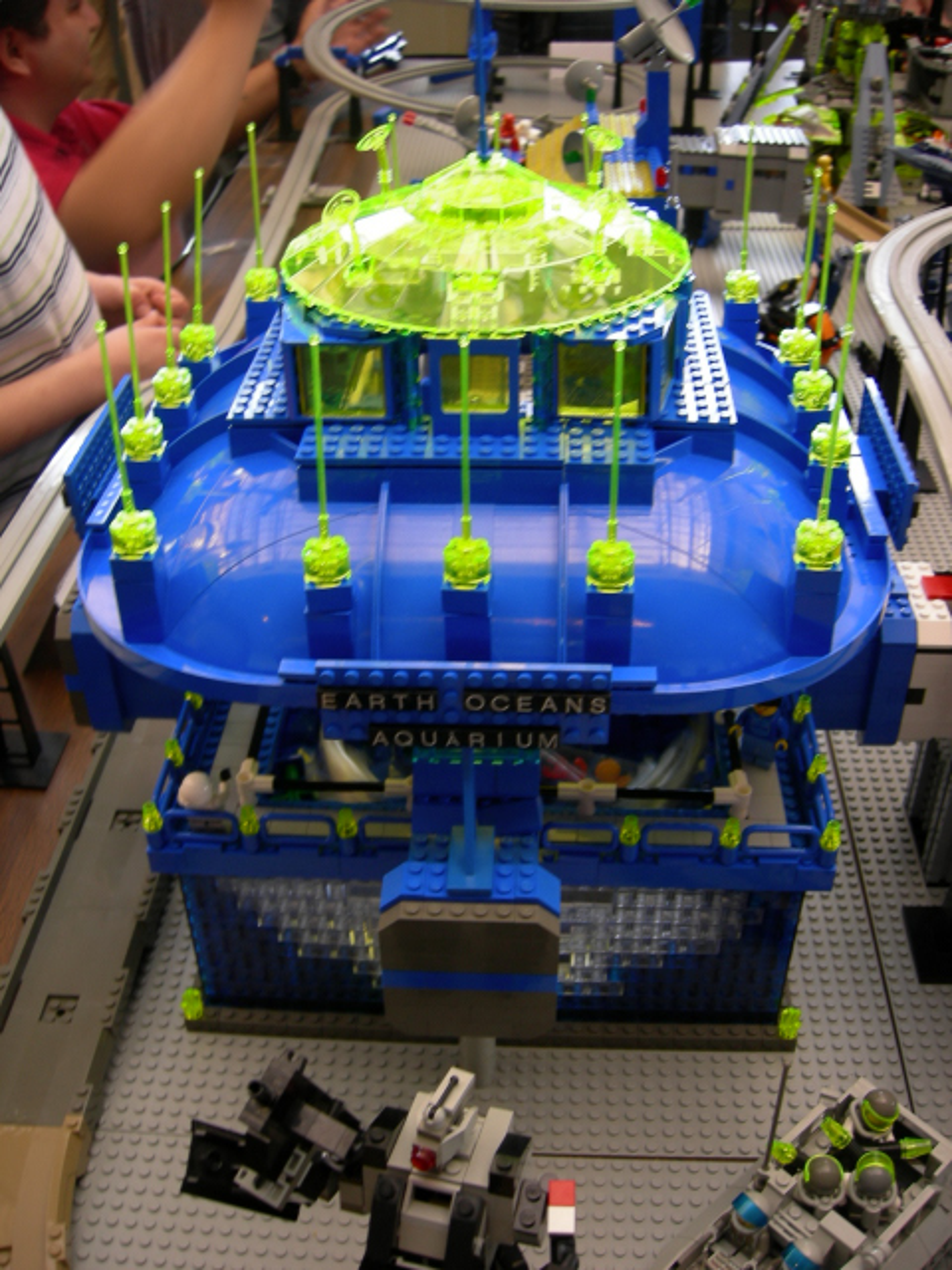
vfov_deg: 51.4
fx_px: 1320
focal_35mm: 36
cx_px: 476
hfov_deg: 39.7
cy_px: 635
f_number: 2.7
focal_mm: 7.5
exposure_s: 1/6.3
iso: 64
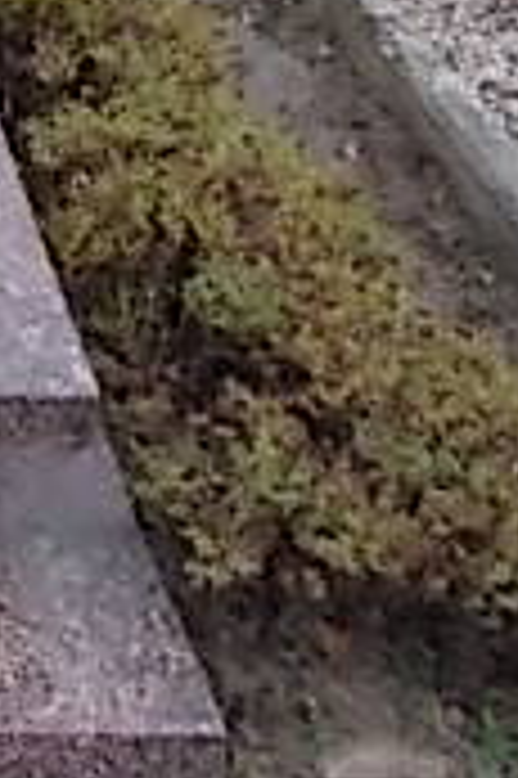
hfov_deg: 12.1
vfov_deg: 19.2
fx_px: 2162
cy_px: -175
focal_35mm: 100
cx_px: -513
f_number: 3.2
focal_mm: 4.6
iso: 80
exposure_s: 1/30
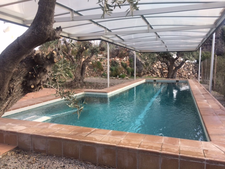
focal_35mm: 29
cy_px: 84
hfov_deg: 61.7
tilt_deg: -5.2
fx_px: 188
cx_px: 112
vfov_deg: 48.2
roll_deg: -0.6
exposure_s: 1/695
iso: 32
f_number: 2.2
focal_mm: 4.15
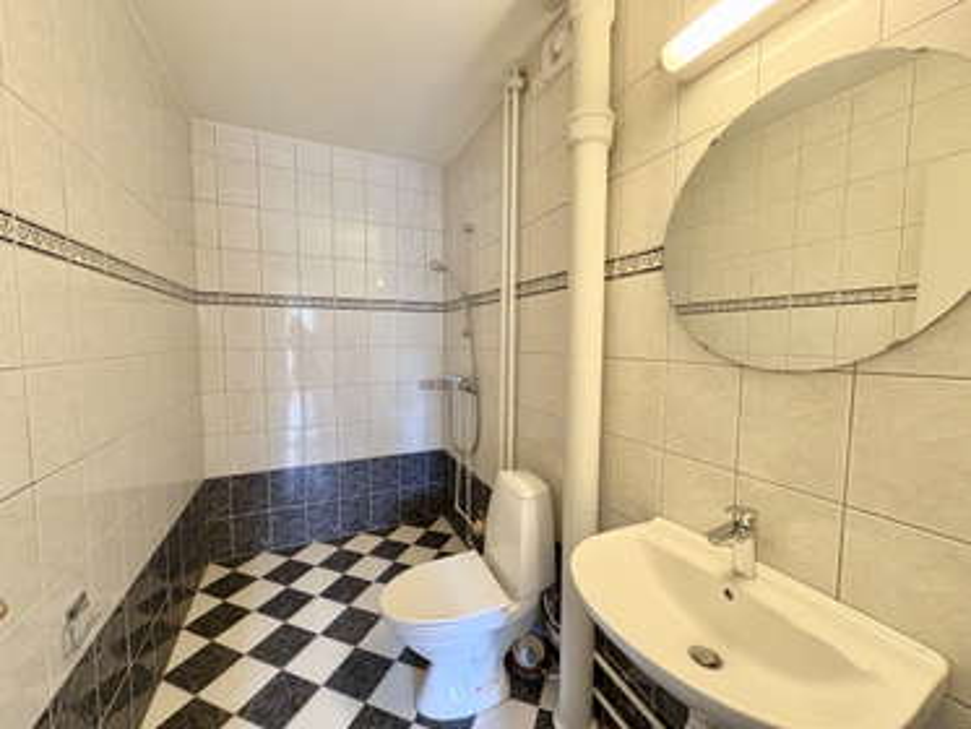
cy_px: 364
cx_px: 486
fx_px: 393
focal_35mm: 14
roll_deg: +0.4
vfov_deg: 85.7
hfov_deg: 102.0
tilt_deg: -3.9
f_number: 2.2
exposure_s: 1/50
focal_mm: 2.22
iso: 400
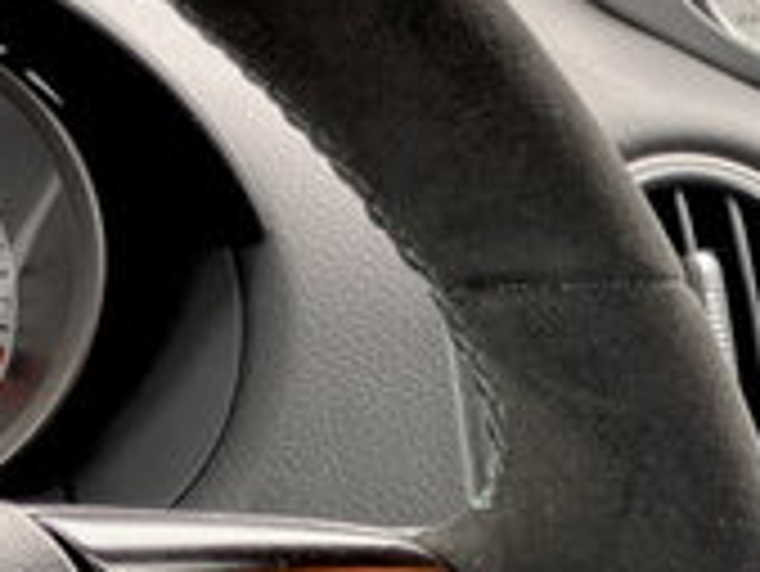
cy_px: 626
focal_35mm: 127
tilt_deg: -20.3
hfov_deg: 14.8
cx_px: 994
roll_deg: -5.1
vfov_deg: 11.5
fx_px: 2790
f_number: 1.8
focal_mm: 3.99
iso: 64
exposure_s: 1/121
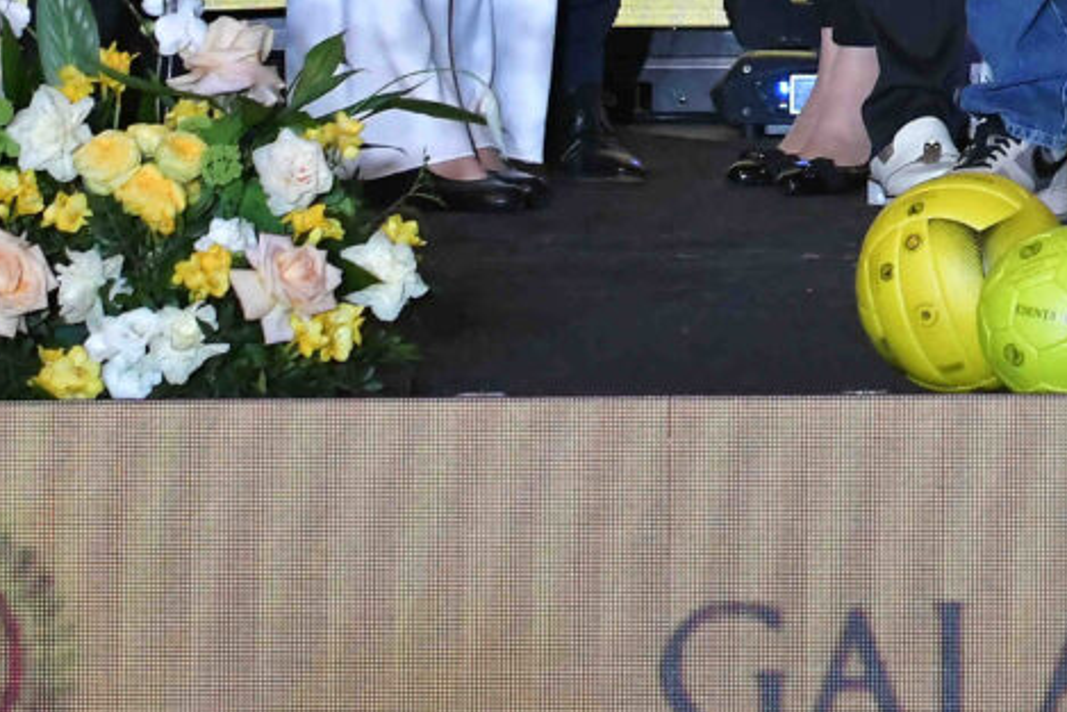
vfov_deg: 3.5
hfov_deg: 5.2
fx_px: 11325
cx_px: 2603
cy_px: -1009
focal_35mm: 382
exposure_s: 1/320
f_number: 5.6
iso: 3200
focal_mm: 70
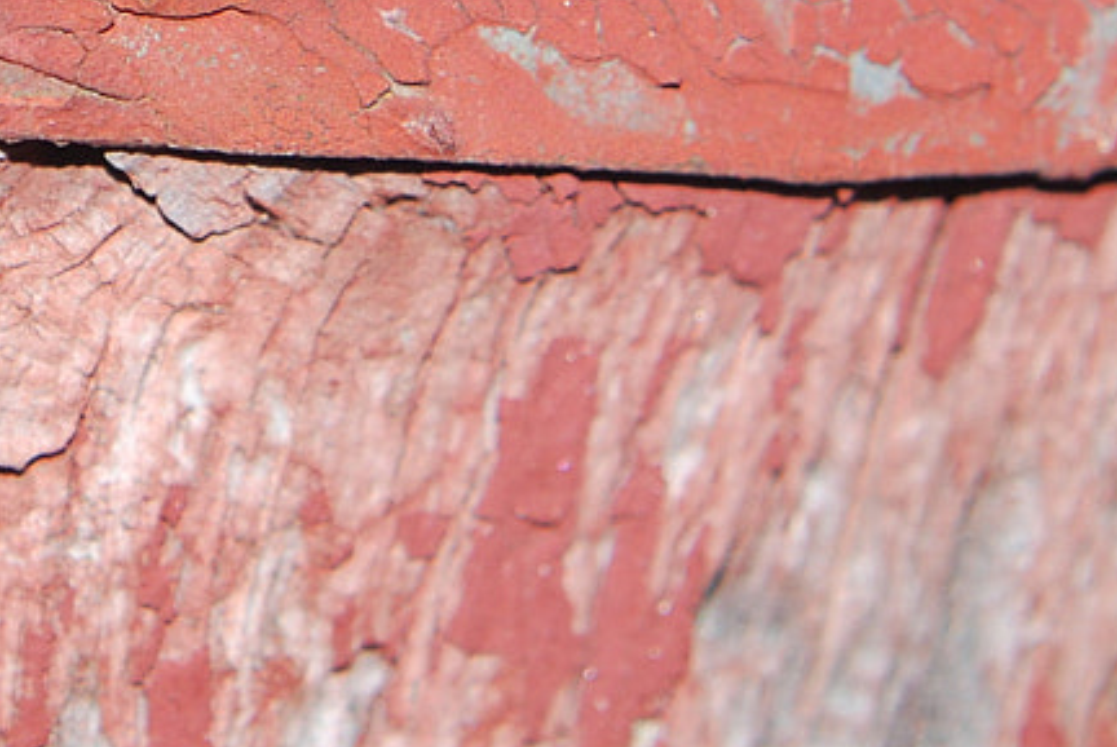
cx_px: -85
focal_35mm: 306
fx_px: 9499
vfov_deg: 4.5
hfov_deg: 6.7
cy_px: -386
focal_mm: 55
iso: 100
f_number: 5.6
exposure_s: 1/125
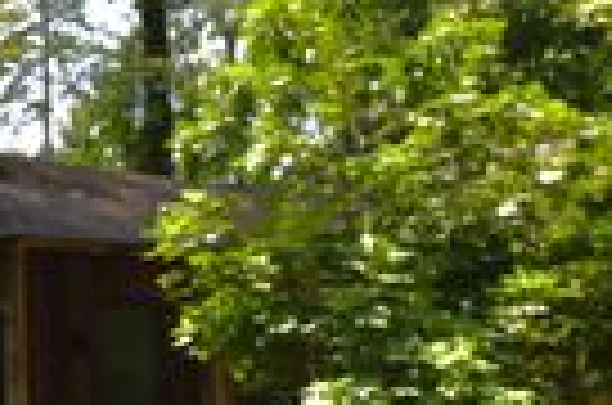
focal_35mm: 81
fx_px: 1374
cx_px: -369
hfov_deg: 20.5
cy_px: 340
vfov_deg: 16.6
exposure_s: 1/200
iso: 400
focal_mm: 22
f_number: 9
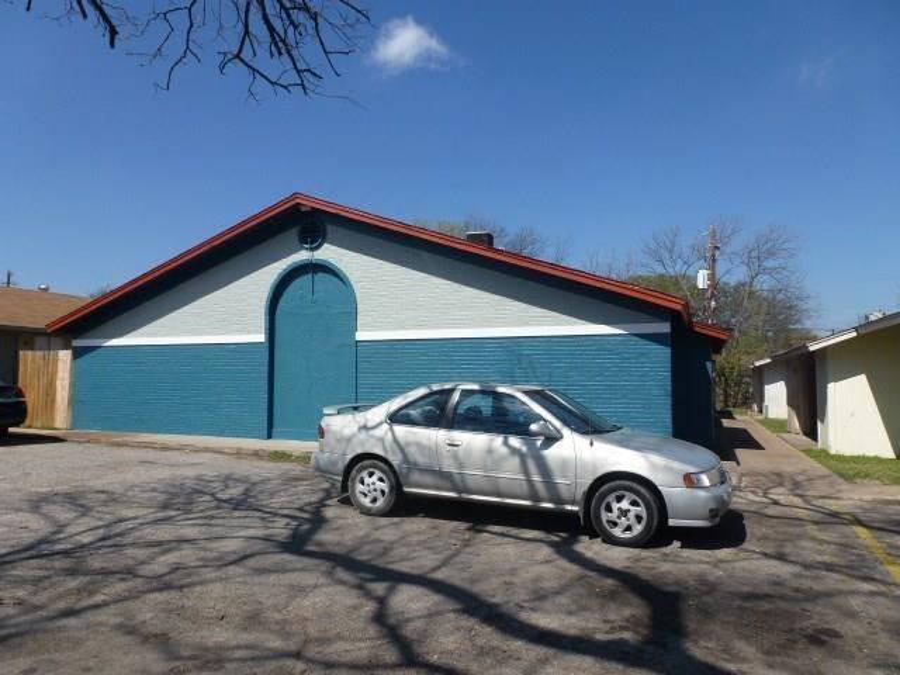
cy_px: 338
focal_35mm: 24
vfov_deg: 56.8
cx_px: 450
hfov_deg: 71.6
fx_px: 624
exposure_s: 1/1000
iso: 100
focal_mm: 4.3
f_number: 4
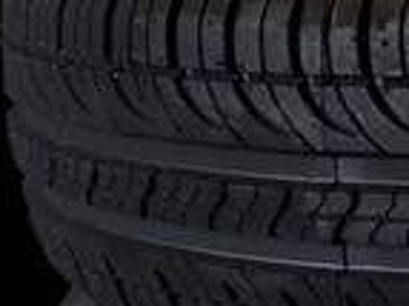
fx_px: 1287
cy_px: 277
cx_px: 632
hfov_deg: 16.3
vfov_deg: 13.4
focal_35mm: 109
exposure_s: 1/11
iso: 200
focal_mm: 4.2
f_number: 1.7
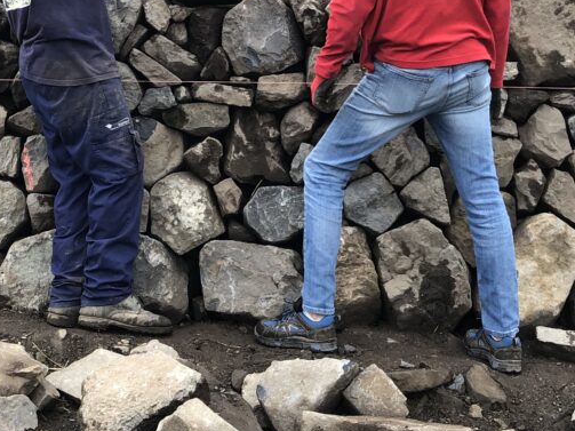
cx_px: 296
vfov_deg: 20.4
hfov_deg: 28.2
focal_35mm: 69
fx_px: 1146
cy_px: -31
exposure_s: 1/120
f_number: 1.8
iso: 25
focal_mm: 3.99
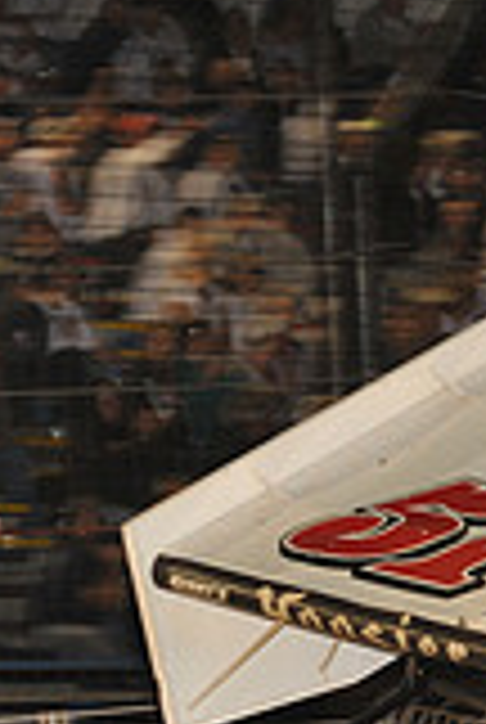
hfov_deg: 3.2
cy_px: 796
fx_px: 8690
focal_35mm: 431
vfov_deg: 4.8
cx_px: 310
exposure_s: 1/320
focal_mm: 120
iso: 1250
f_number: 6.3
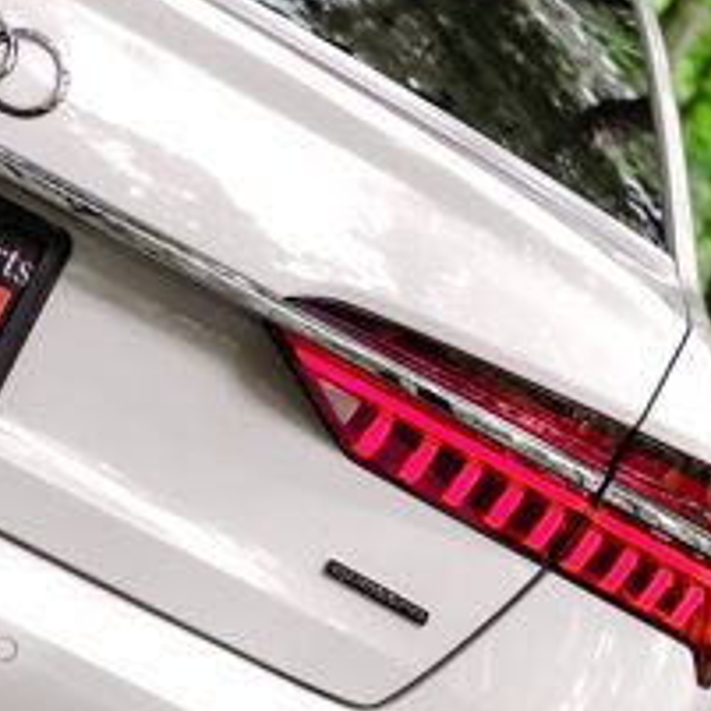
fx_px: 4392
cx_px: 612
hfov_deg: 9.2
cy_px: 706
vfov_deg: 9.2
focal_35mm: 189
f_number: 6.3
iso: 640
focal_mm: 70
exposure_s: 1/500
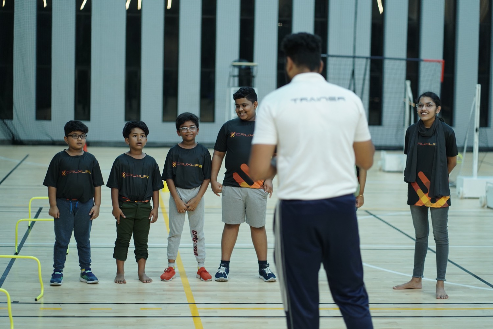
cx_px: 246
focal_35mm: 85
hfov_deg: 23.9
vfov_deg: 16.1
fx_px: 1164
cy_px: 164
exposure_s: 1/125
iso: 1600
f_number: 2
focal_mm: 85
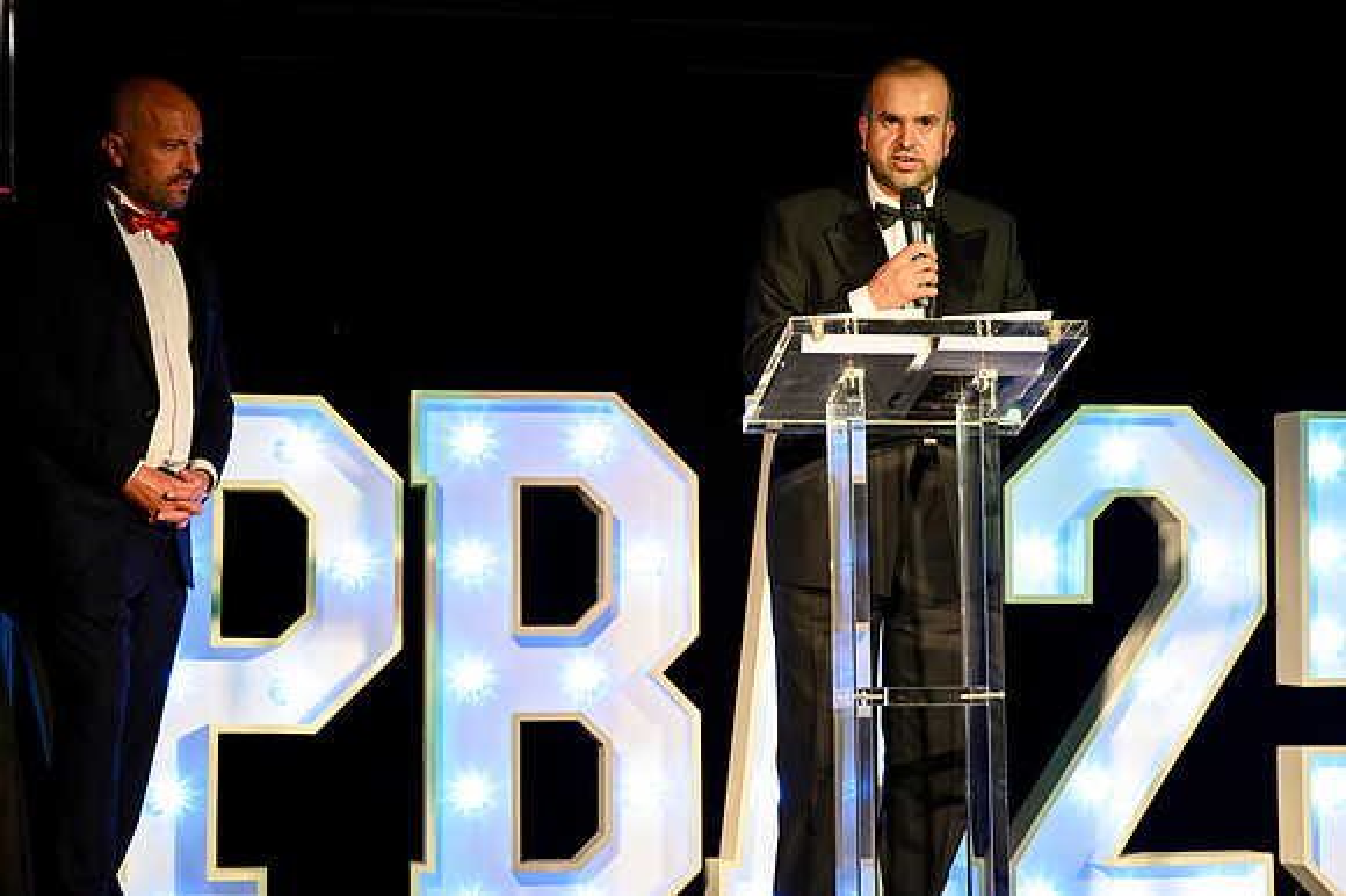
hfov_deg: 28.3
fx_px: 2667
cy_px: 448
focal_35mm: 71
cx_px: 673
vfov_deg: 19.1
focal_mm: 70
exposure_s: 1/200
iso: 3600
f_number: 4
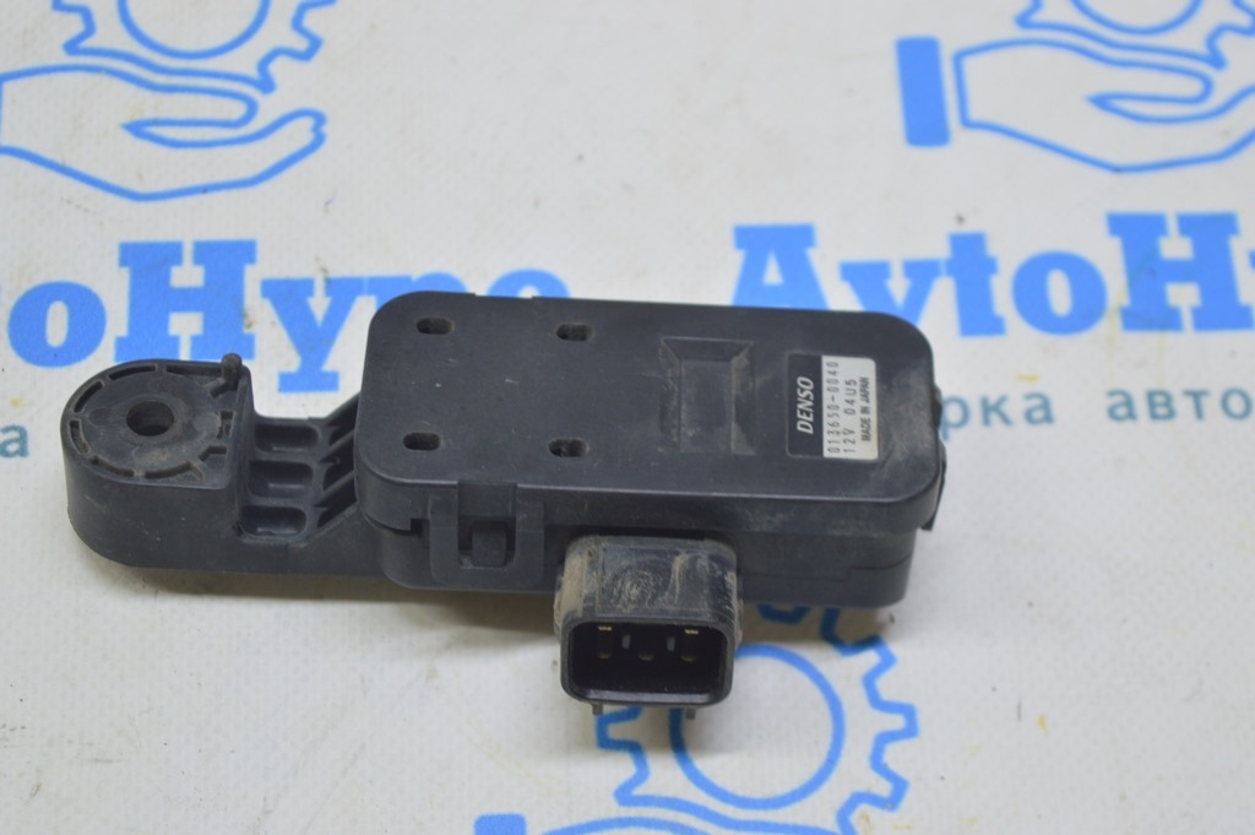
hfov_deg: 24.6
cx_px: 628
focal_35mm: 82
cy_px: 418
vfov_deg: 16.5
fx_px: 2874
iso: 400
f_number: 5.6
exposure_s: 1/20
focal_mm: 55
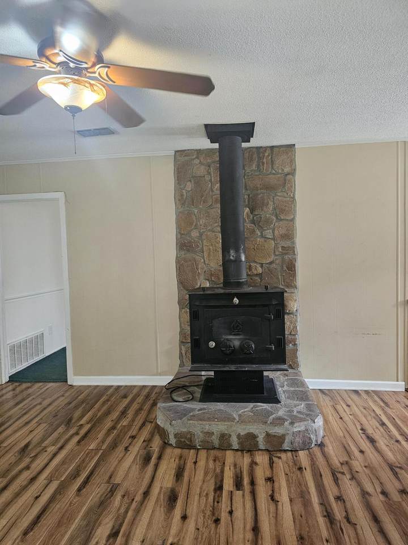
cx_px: 204
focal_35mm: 23
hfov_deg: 58.9
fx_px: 361
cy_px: 272
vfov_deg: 73.9
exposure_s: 1/120
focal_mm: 6.3
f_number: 1.7
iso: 500
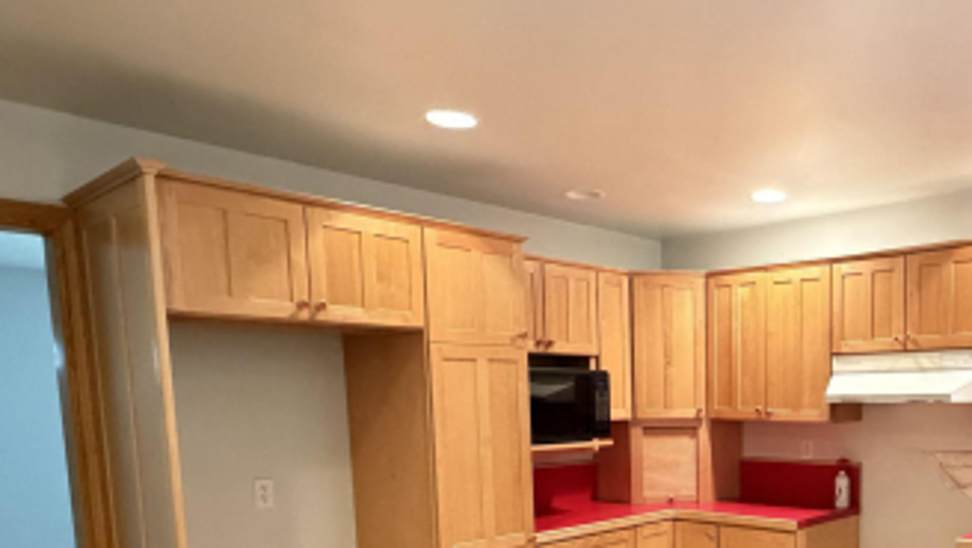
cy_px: 483
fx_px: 800
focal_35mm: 31
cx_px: 733
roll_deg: +0.3
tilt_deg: -6.8
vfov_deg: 35.8
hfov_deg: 59.1
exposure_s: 1/40
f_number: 2.2
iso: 1000
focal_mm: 2.22
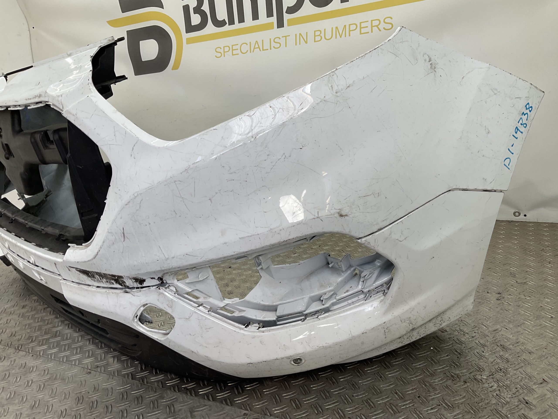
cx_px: 279
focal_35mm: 29
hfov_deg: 61.7
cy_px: 210
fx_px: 467
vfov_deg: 48.2
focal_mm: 3
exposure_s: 1/165
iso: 16
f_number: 1.8
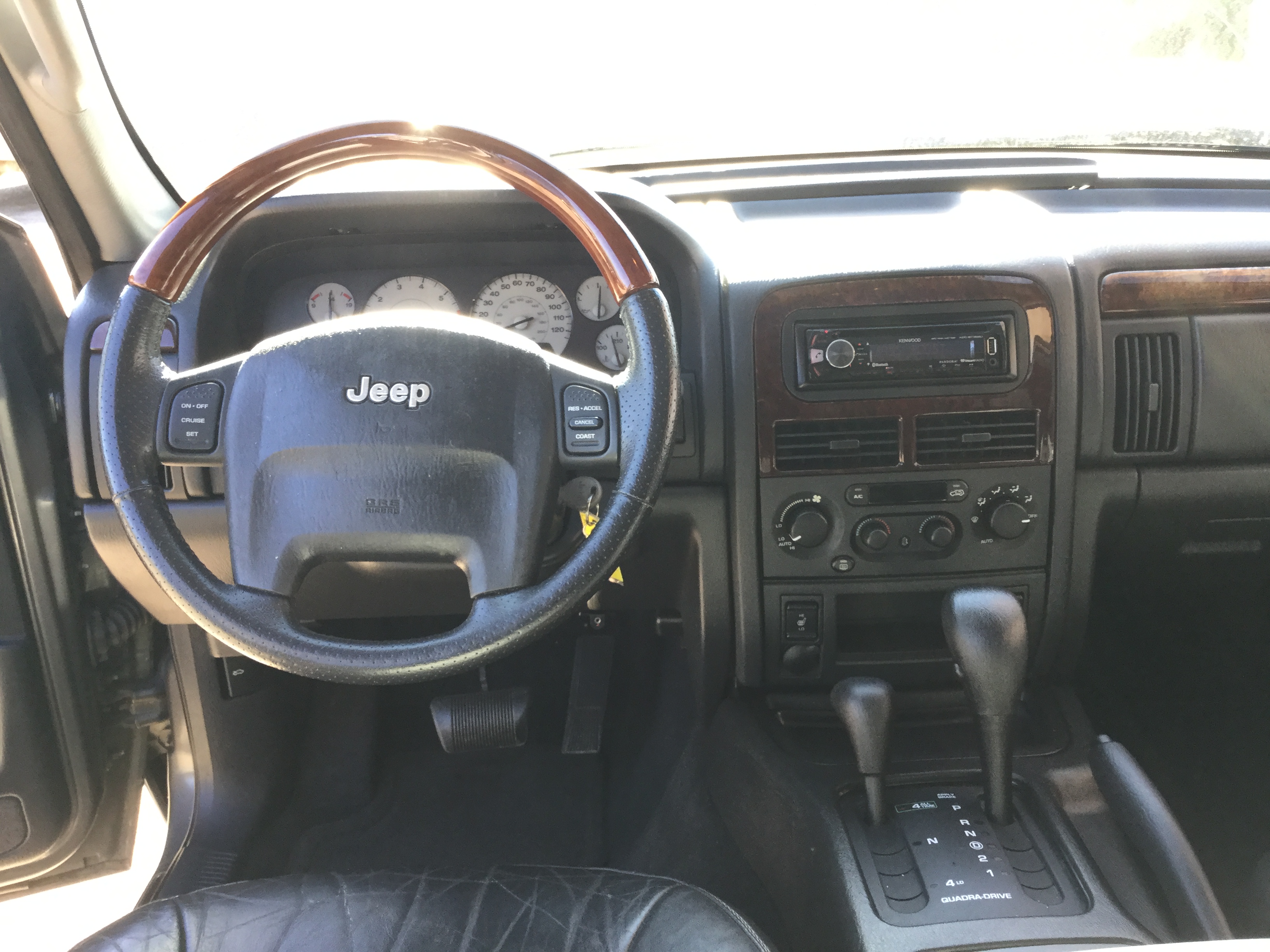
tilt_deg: -22.9
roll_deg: +0.1
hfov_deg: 58.4
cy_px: 476
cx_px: 635
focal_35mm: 31
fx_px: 1137
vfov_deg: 45.4
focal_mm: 3.3
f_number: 2.4
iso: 25
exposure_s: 1/30
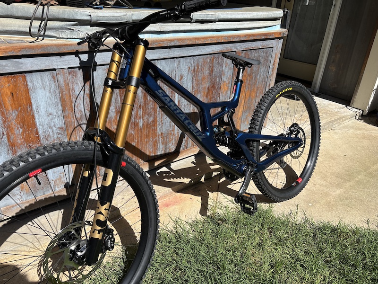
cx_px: 189
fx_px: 284
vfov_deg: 53.1
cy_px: 142
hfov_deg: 67.3
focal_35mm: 26
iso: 50
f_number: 1.6
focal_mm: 5.96
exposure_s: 1/2710
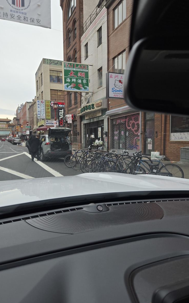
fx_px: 206
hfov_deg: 49.2
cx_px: 86
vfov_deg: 72.6
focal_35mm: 25
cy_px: 151
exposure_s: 1/240
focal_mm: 5.4
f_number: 1.8
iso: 25
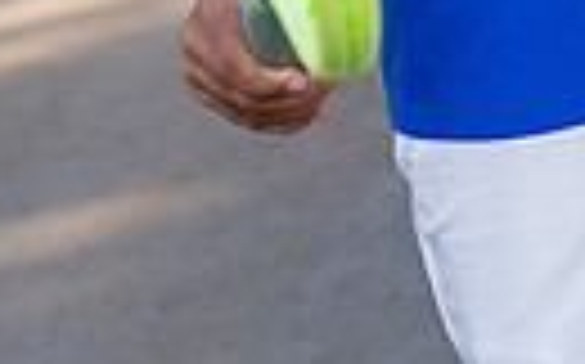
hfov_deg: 13.1
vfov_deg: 7.5
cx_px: 410
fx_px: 2533
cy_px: -625
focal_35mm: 159
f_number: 4
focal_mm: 45
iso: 100
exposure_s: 1/250
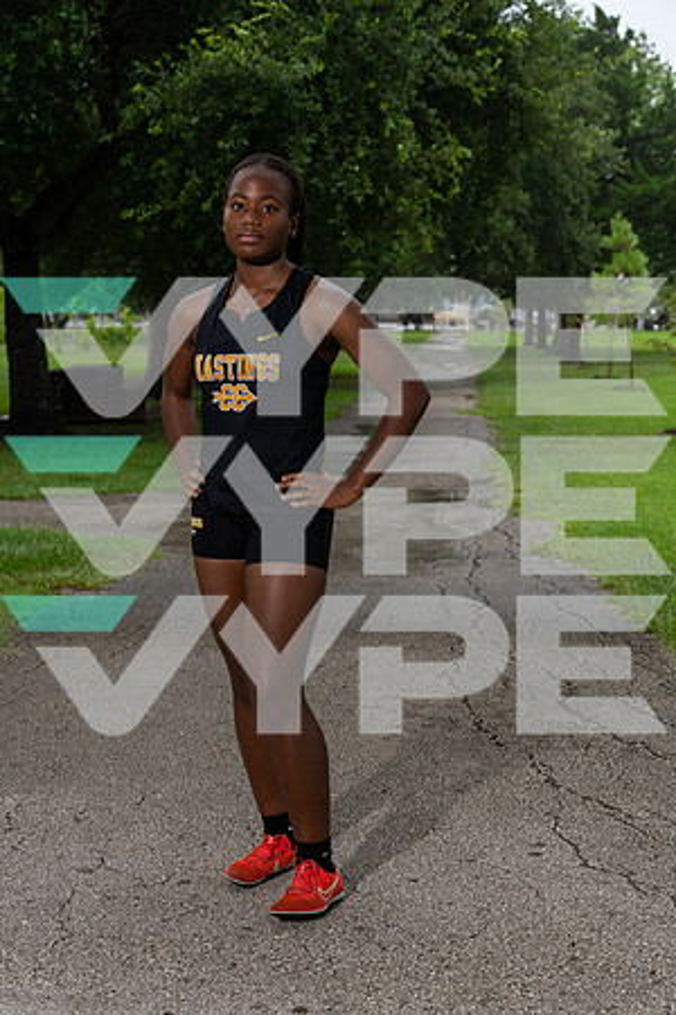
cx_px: 338
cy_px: 508
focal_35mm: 59
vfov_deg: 33.9
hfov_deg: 23.0
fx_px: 1662
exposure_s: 1/250
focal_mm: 59
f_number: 6.3
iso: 500
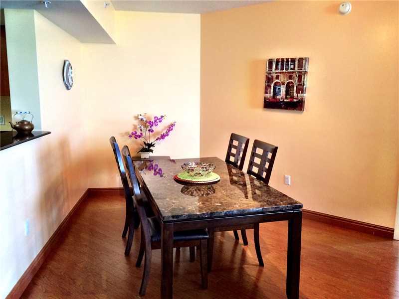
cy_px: 150
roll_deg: +0.5
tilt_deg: -7.9
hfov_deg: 61.7
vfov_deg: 48.2
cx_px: 200
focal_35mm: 29
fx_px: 334
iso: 160
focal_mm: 4.15
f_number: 2.2
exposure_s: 1/30
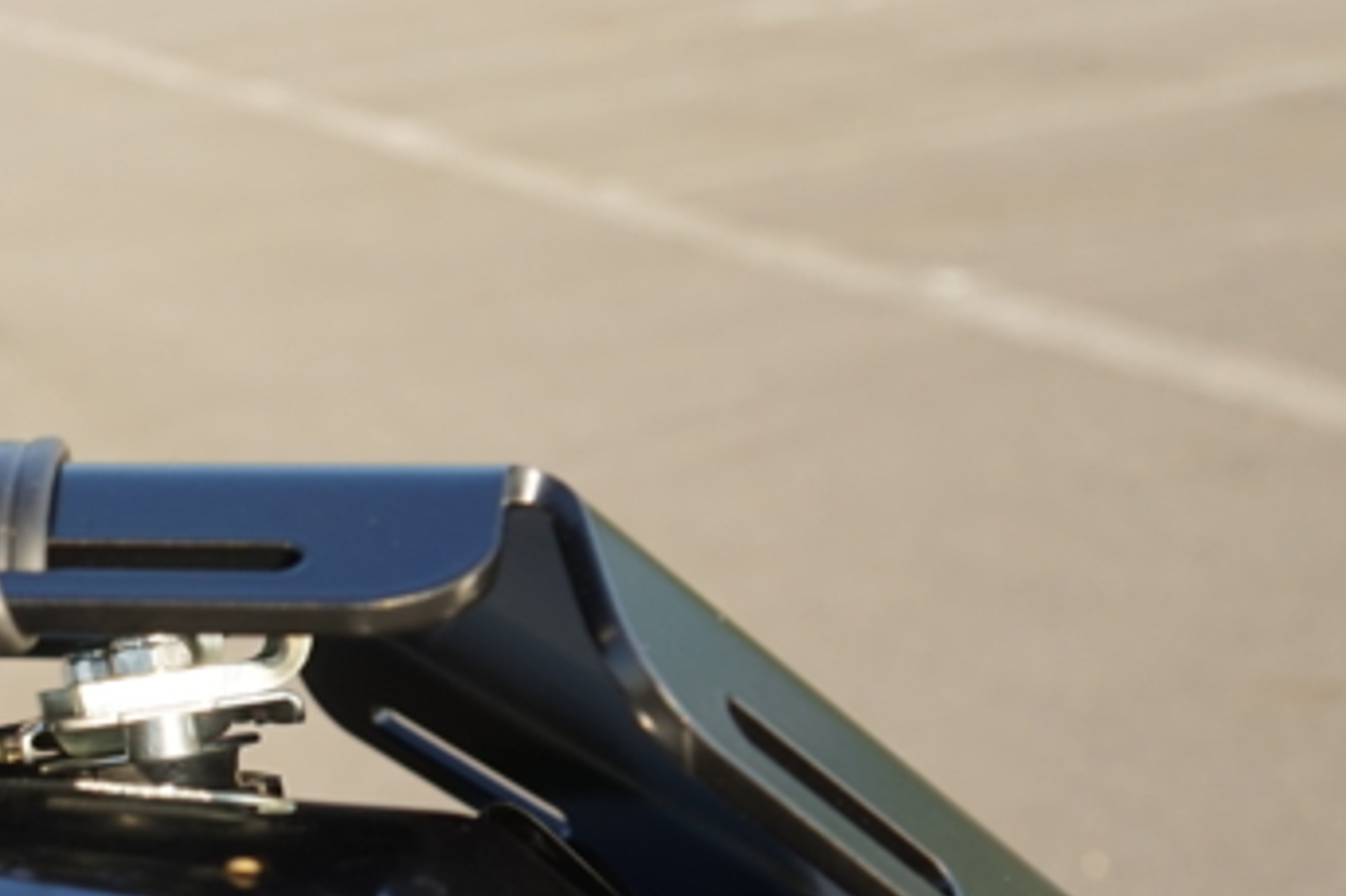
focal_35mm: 100
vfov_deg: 13.6
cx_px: -196
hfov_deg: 19.4
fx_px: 3737
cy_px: 792
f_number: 7.1
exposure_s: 1/80
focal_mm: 29
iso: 100
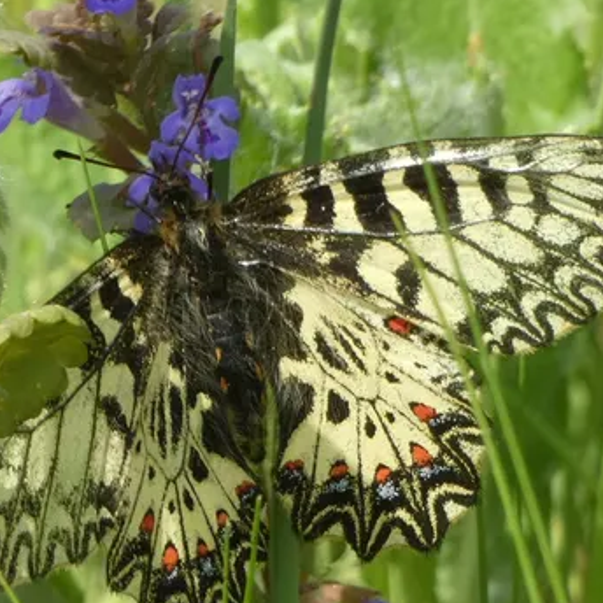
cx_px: 270
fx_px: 12456
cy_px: 319
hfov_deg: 2.8
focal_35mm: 632
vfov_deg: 2.8
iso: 100
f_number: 5.6
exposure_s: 1/80
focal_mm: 68.8
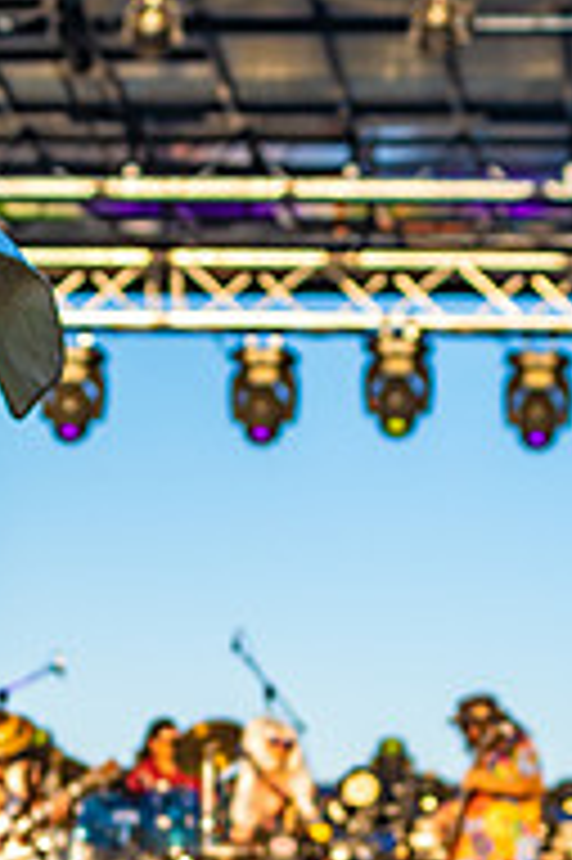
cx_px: 293
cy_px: 819
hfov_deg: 7.7
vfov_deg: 11.5
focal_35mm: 177
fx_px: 4226
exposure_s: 1/400
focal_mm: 75
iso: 250
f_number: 5.6
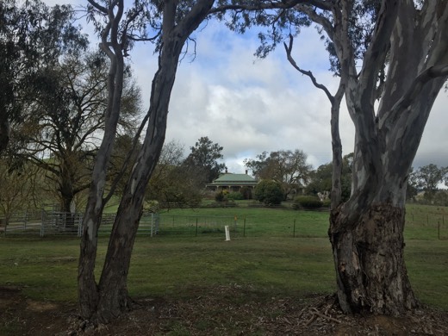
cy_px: 168
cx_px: 224
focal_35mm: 29
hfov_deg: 61.7
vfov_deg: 48.2
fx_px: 375
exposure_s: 1/1647
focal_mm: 4.15
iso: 32
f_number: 2.2
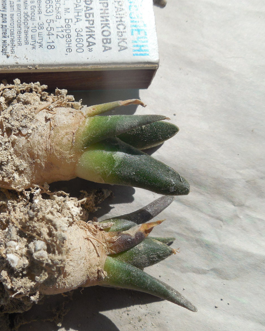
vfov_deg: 44.8
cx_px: 60
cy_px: 168
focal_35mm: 41
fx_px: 402
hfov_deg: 35.5
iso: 125
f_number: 7.2
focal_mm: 5.6
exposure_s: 1/500
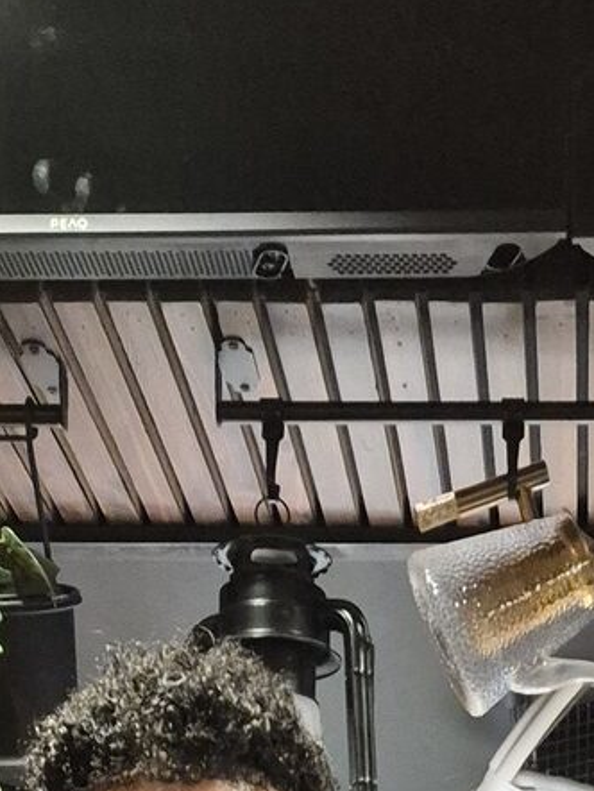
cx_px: 451
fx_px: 2377
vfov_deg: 14.3
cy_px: 1768
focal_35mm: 104
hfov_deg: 14.2
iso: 1250
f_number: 1.8
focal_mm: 5.4
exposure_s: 1/50
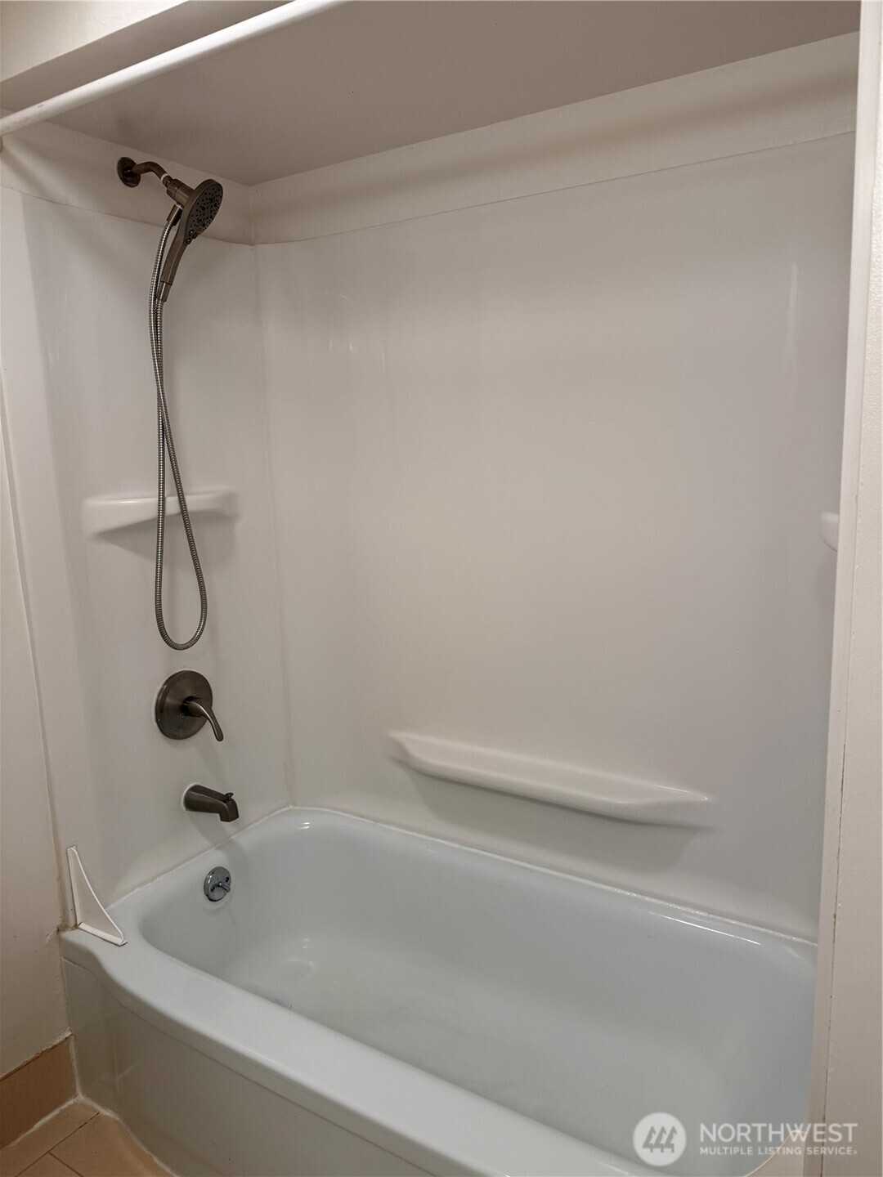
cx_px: 442
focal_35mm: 24
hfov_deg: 56.8
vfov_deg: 71.6
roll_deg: +2.0
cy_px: 588
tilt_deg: -10.0
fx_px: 816
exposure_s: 1/60
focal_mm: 6.76
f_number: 1.78
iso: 125
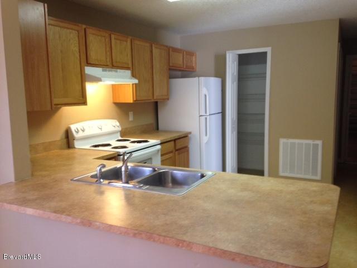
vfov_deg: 42.9
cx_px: 178
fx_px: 340
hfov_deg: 55.4
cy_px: 134
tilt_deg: -7.6
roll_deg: +1.3
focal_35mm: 33
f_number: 2.4
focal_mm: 4.12
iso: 125
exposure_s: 1/20
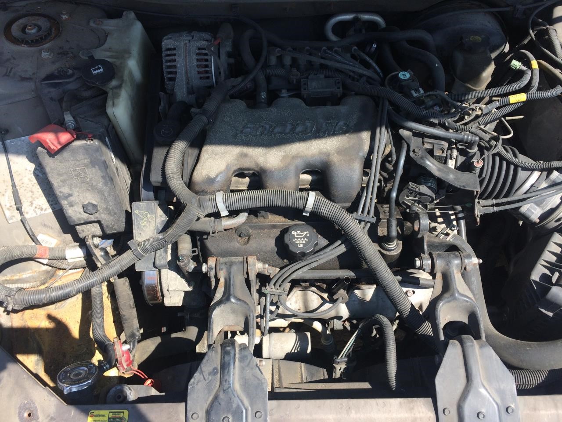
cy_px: 211
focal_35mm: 29
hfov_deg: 61.7
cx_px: 281
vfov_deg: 48.2
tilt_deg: -56.4
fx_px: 471
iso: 32
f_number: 2.2
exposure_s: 1/720
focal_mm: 4.15
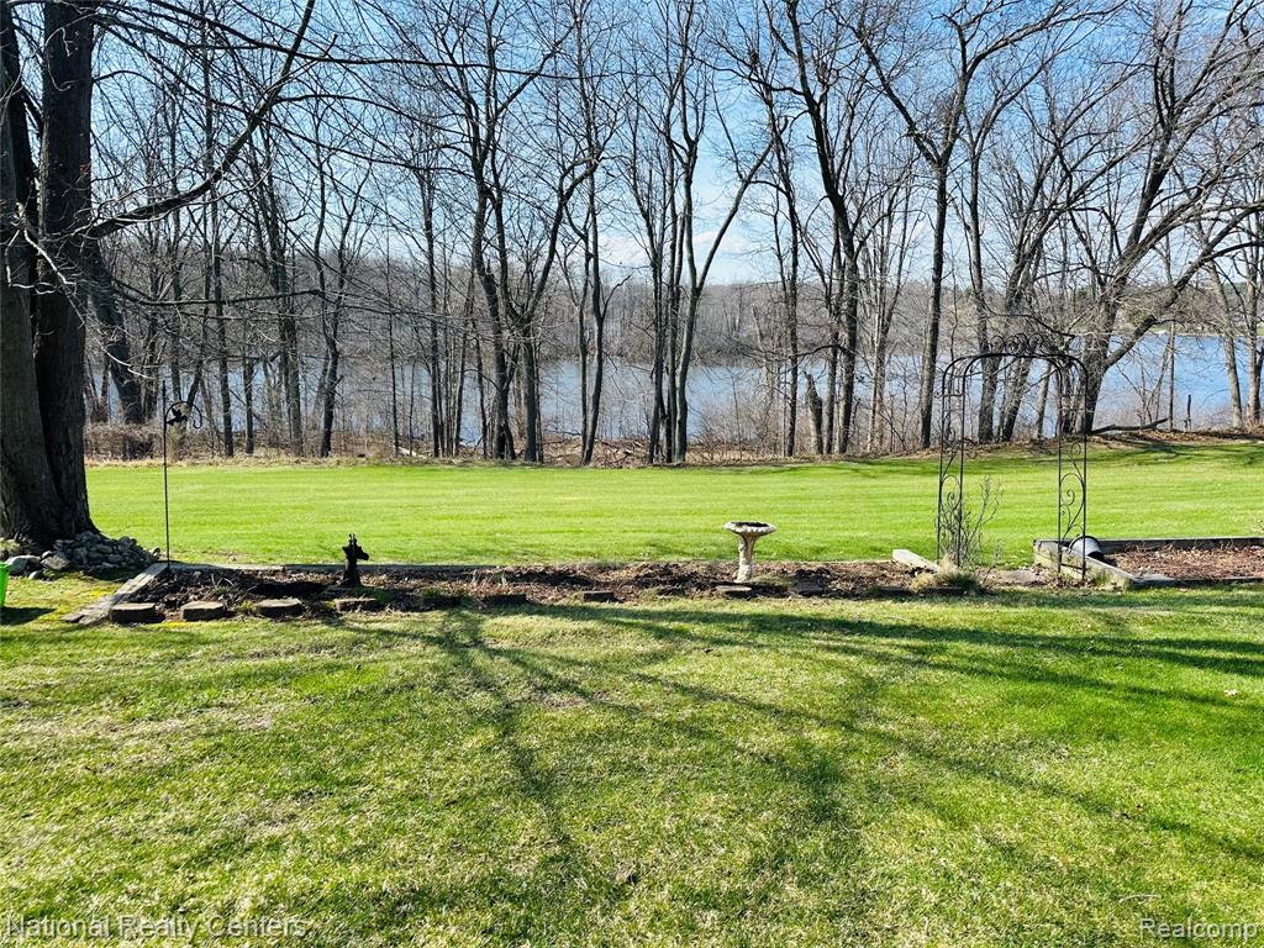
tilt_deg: -11.1
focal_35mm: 24
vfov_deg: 56.8
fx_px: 876
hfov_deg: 71.6
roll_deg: -0.8
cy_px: 474
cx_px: 632
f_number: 1.78
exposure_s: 1/2028
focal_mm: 6.86
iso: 80
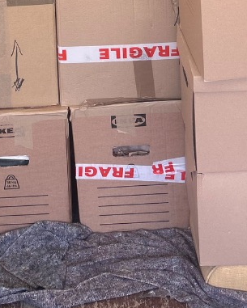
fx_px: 731
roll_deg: +2.6
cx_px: 28
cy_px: -139
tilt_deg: -12.9
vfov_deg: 20.7
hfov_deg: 18.9
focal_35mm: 80
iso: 64
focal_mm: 5.7
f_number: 1.5
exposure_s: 1/155
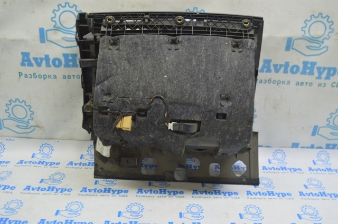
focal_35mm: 33
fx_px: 309
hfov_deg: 57.3
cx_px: 169
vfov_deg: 39.9
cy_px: 112
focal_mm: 22
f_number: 5.6
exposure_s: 1/20
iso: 400
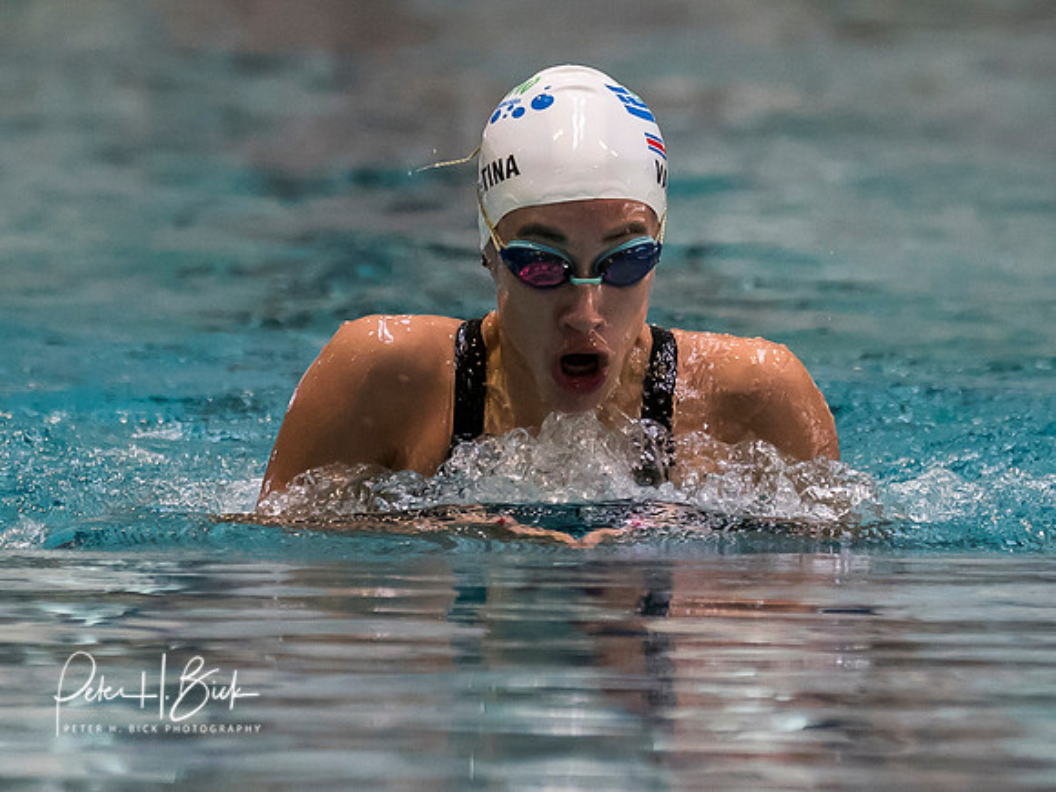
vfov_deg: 1.6
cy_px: 422
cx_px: 534
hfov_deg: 2.1
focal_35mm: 934
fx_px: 28483
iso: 2000
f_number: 2.8
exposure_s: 1/1000
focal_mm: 200
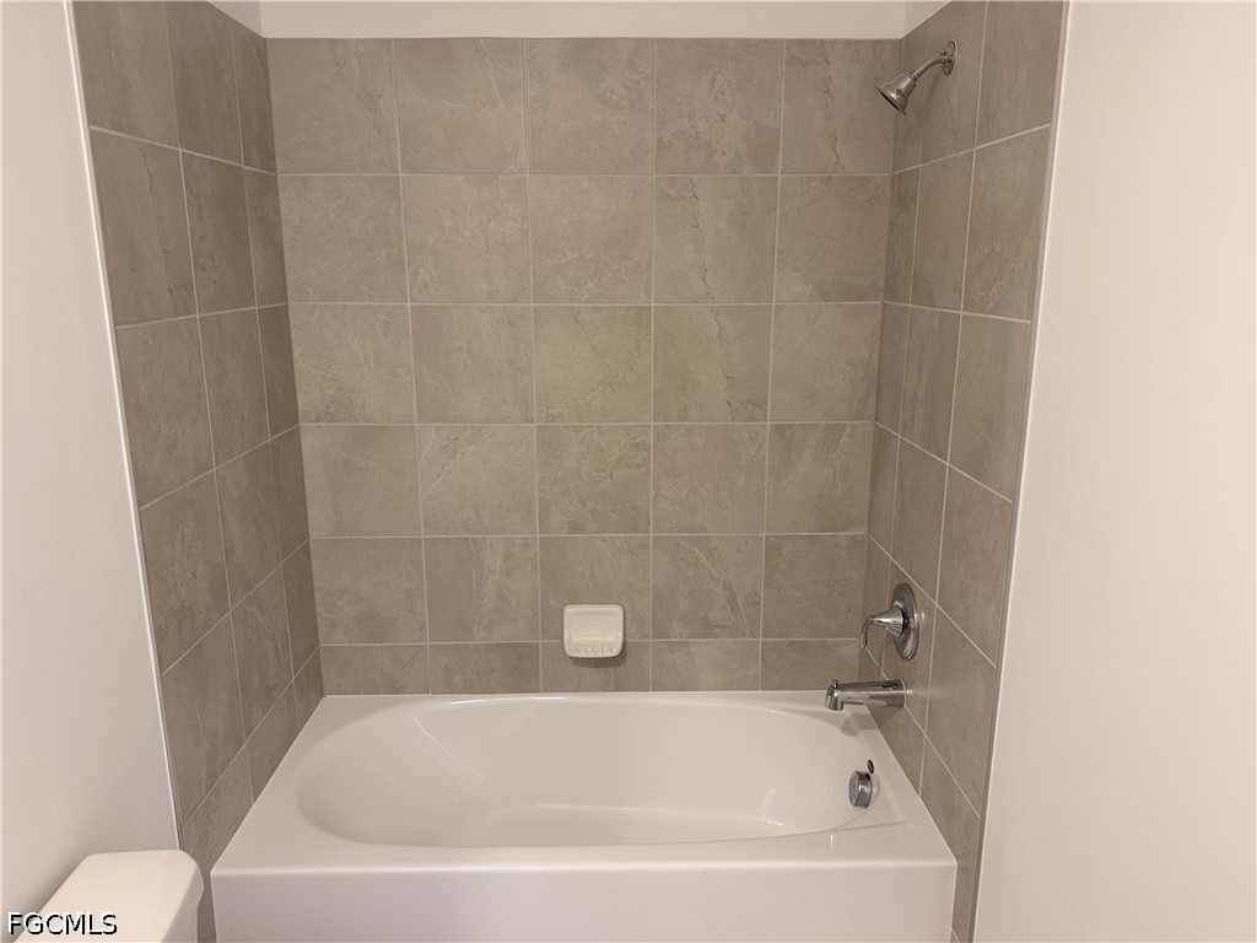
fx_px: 872
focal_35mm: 24
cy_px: 472
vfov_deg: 56.8
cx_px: 628
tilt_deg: -12.3
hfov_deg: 71.6
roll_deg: -0.4
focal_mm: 6.76
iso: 160
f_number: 1.78
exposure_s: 1/60
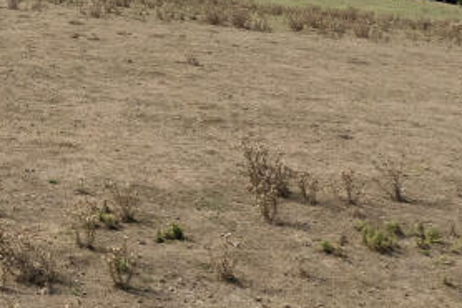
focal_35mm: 81
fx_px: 1039
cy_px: -25
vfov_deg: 16.4
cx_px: -246
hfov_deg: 21.0
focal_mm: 8.38
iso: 130
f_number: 2.8
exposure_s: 1/4000
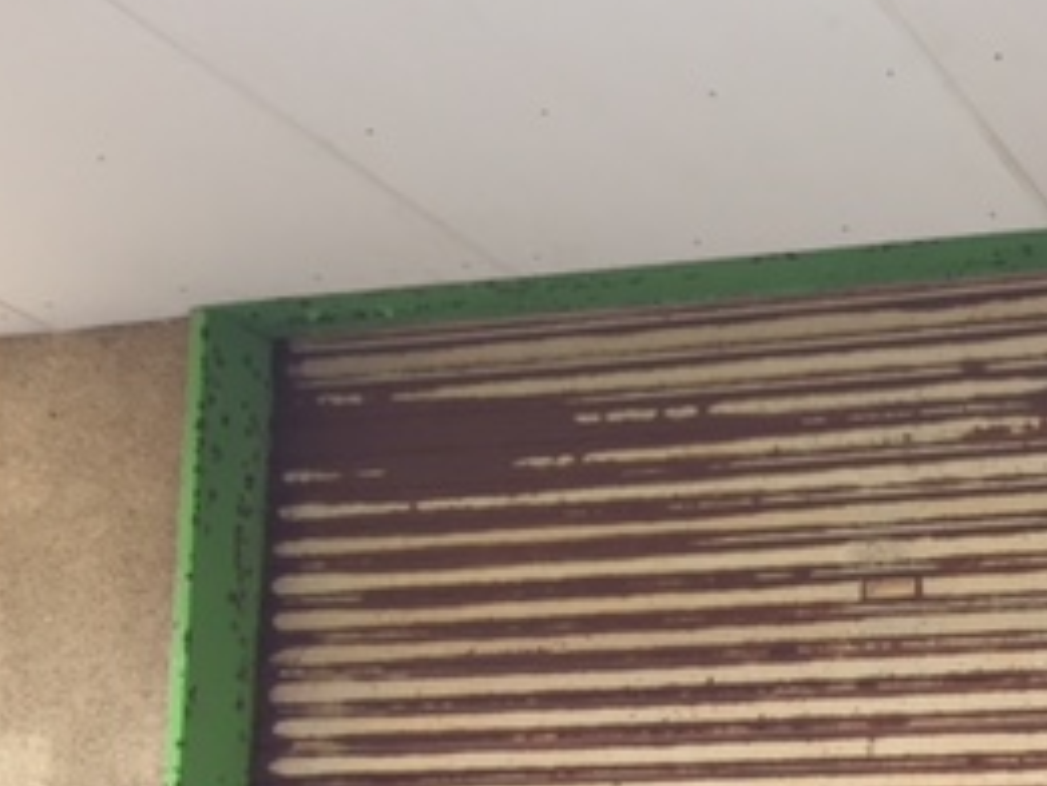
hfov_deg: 25.5
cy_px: 834
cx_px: 1135
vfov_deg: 19.9
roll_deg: -1.2
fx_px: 2148
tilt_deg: +6.6
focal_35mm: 71
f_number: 2.2
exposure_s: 1/30
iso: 32
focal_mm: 4.15
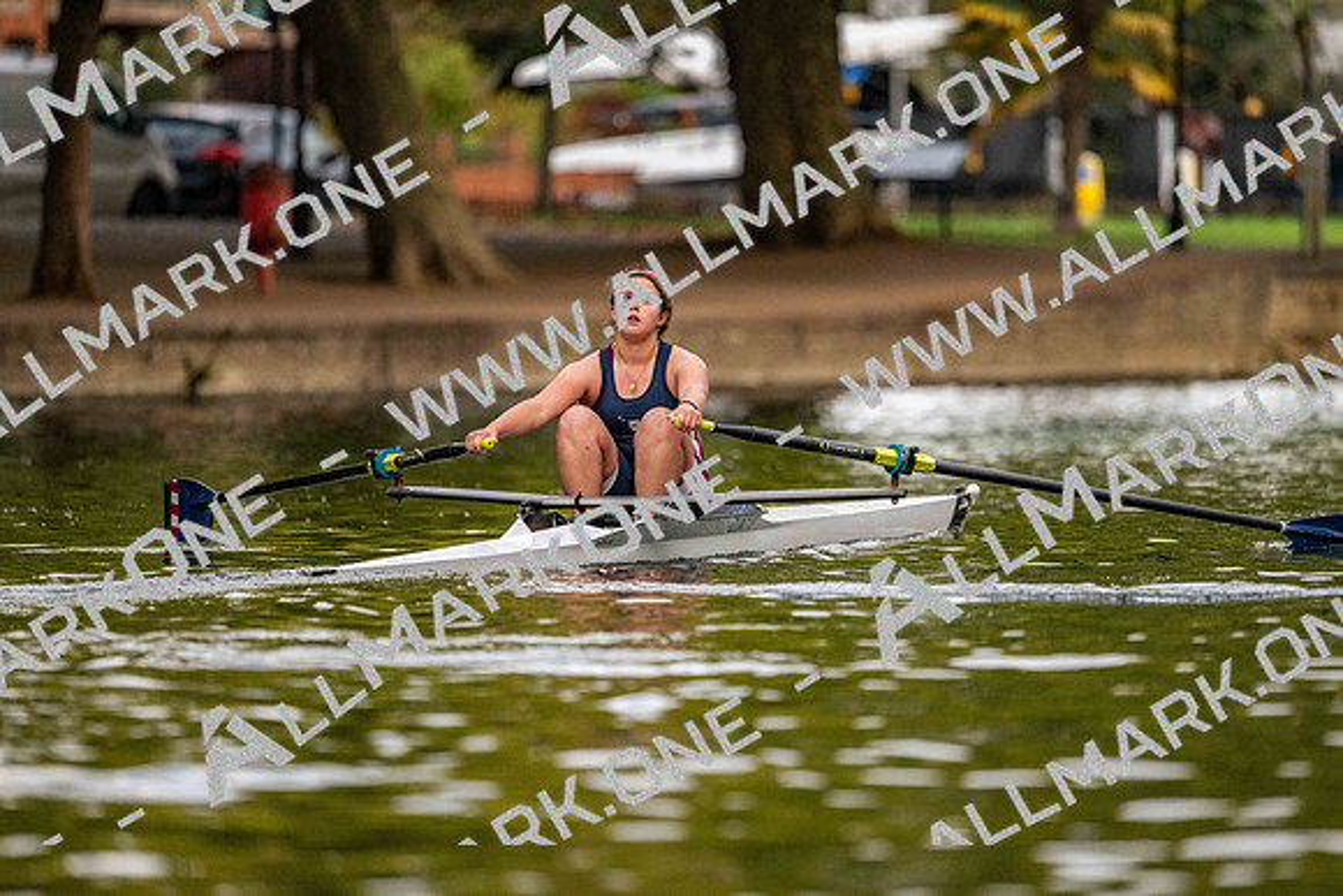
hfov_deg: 5.2
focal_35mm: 400
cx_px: 672
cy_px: 448
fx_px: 14925
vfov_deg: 3.4
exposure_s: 1/2500
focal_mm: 400
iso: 2800
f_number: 4.5
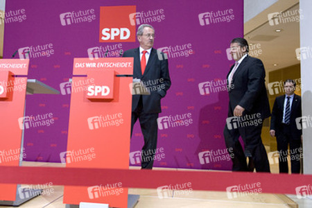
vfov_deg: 38.9
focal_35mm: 34
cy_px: 104
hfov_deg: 55.8
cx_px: 156
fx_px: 295
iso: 1600
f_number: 5
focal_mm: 34
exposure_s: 1/200
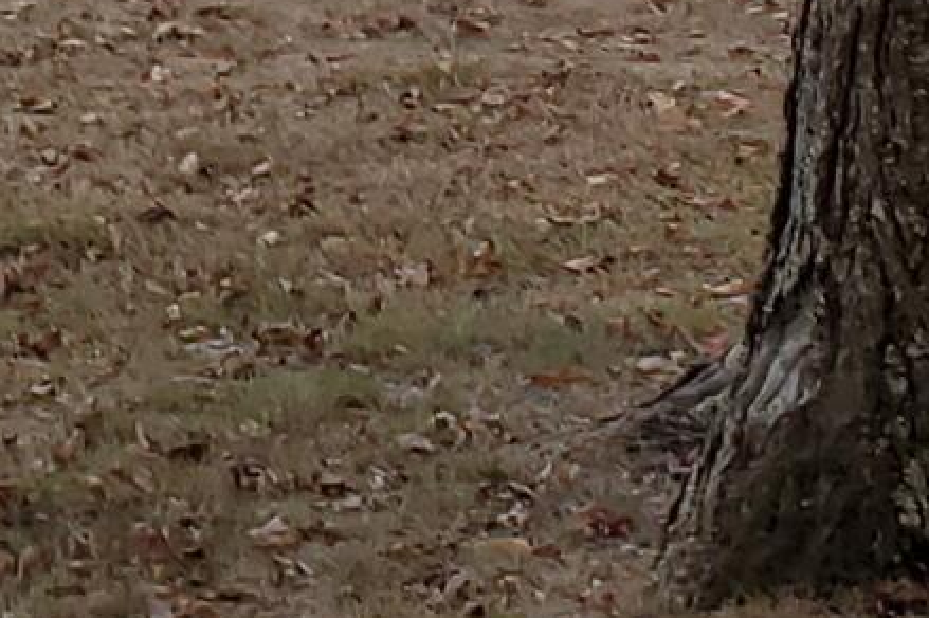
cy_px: -866
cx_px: -567
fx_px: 4770
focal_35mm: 185
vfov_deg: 7.0
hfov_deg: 10.6
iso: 50
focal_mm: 4.3
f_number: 2.4
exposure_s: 1/307
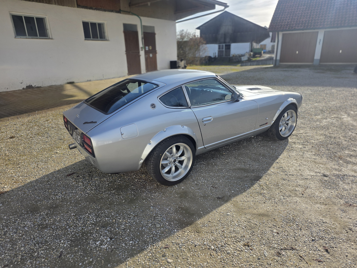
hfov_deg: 73.9
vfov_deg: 58.9
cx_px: 178
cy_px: 134
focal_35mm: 23
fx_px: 237
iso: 80
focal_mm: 6.25
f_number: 1.7
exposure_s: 1/5447
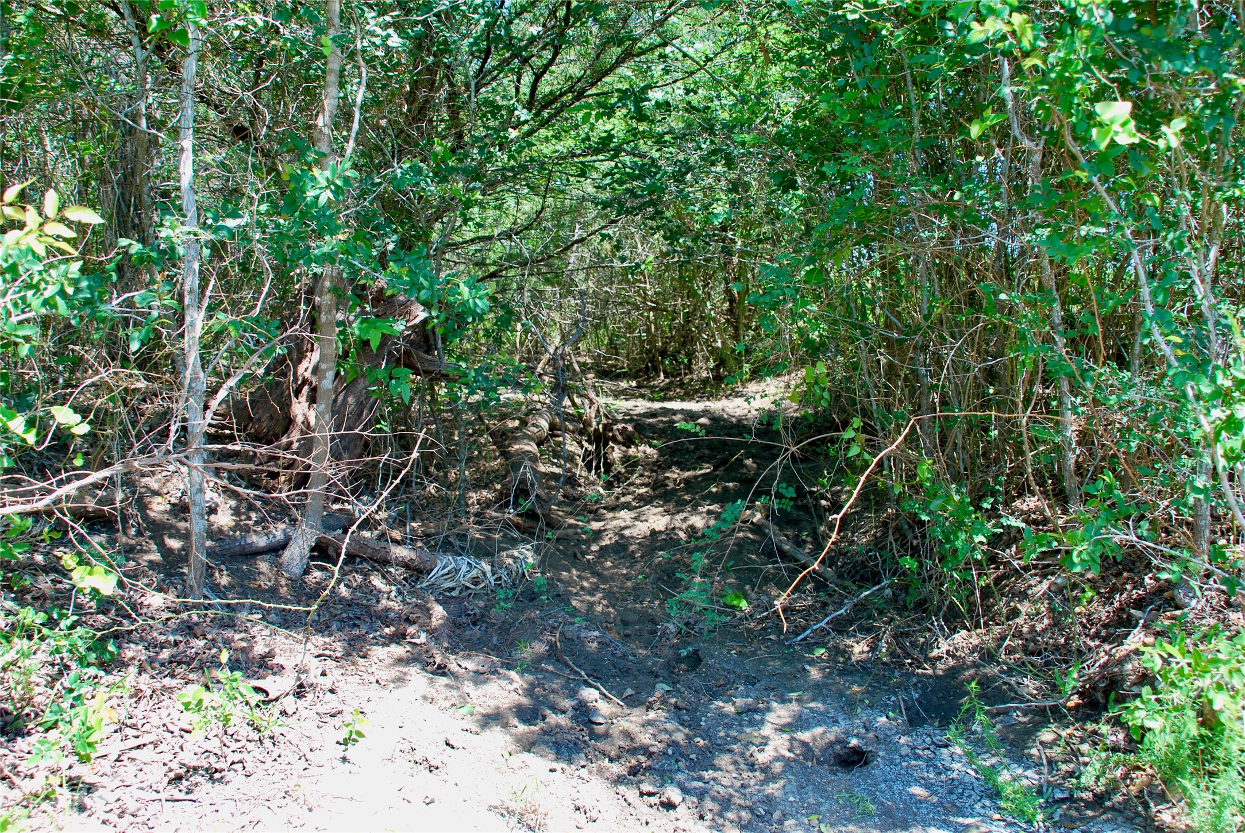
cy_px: 416
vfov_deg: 48.0
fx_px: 935
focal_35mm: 27
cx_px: 622
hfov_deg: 67.3
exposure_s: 1/125
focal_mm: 18
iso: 200
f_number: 5.6
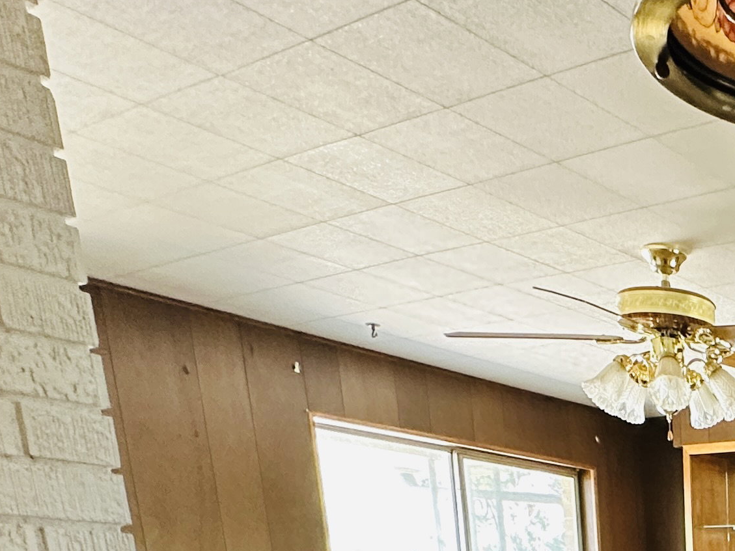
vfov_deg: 21.0
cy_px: 965
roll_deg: -1.1
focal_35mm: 50
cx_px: 909
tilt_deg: -16.7
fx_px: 1062
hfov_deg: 31.3
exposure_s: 1/76
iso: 320
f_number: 2.2
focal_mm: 2.22
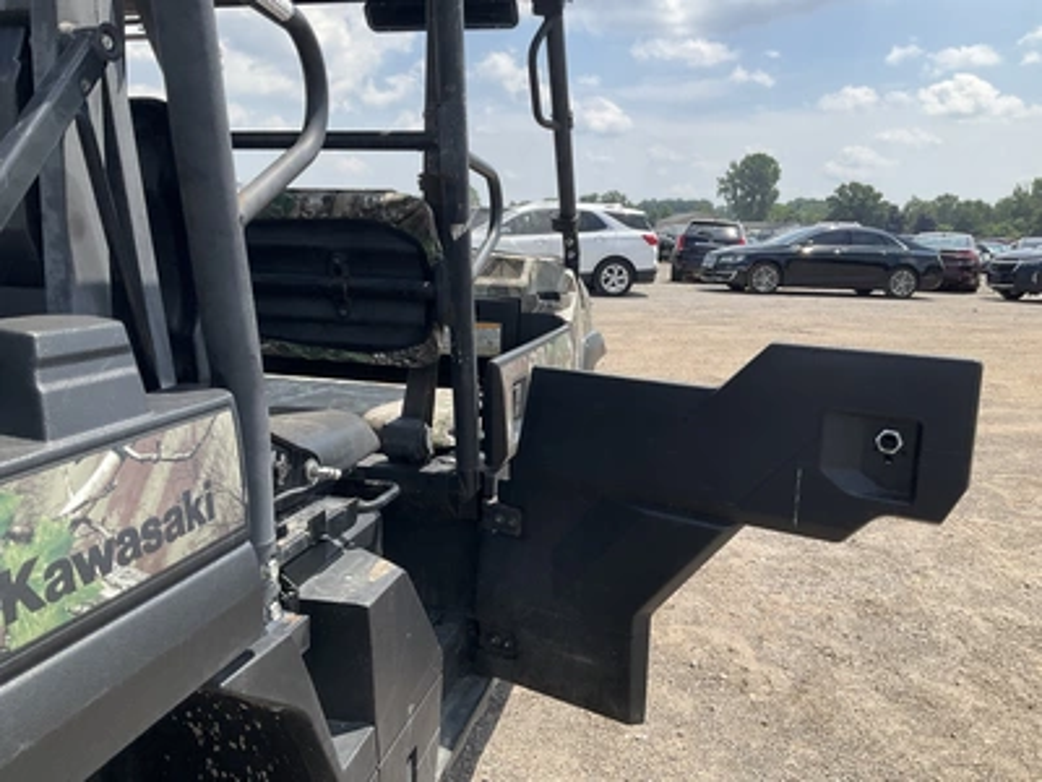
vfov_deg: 48.2
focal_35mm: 29
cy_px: 391
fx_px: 873
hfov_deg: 61.7
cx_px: 521
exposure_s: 1/1279
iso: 25
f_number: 1.8
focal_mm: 3
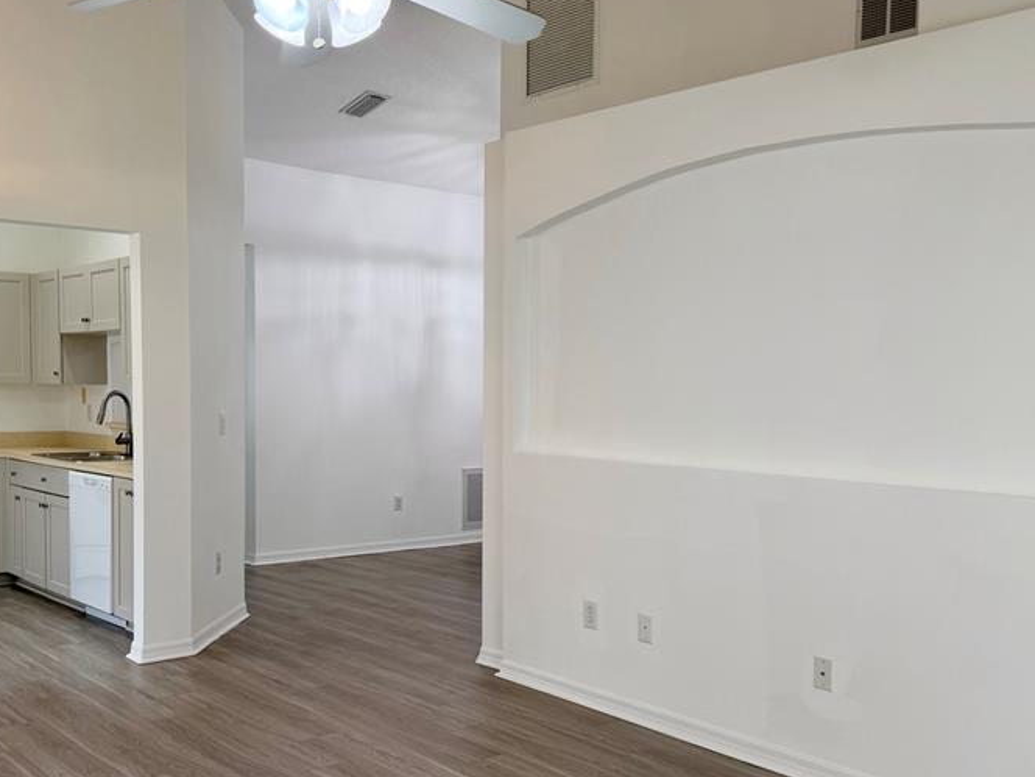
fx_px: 1106
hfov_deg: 50.1
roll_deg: -0.5
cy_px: 456
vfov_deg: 38.5
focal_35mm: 37
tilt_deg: -3.6
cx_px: 463
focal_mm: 6.76
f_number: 1.78
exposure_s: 1/128
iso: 100
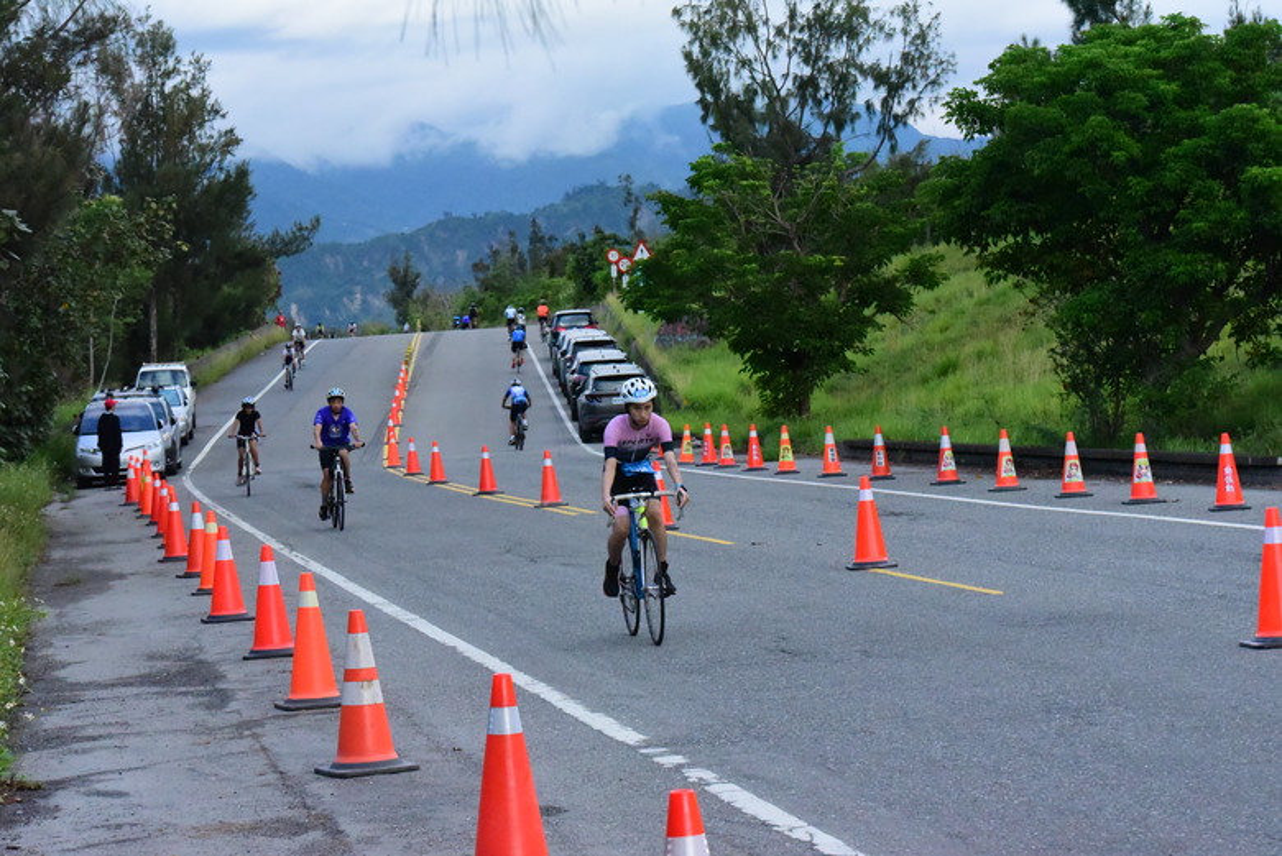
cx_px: 641
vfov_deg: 12.5
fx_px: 3919
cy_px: 428
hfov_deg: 18.6
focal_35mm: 110
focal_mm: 110
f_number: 14
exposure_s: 1/3200
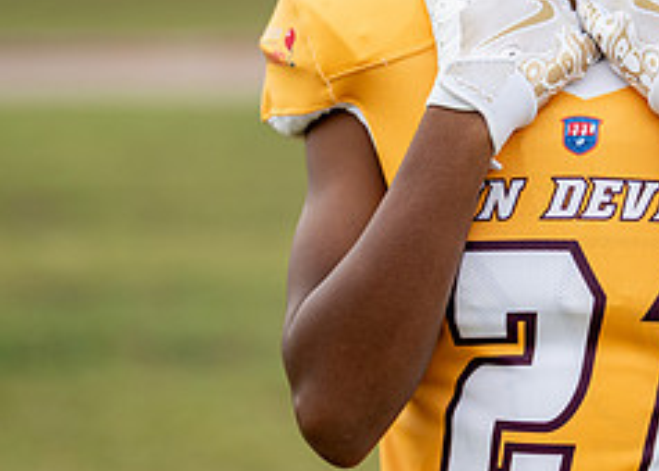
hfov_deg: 12.9
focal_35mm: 154
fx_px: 2882
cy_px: 88
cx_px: 624
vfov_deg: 9.3
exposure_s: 1/1600
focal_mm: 50
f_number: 1.2
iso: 320
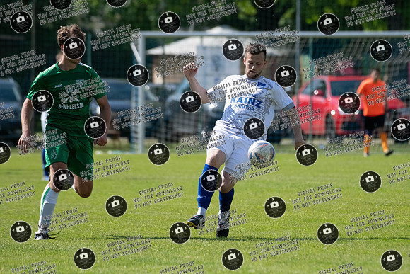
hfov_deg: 4.7
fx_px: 4987
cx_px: 252
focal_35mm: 438
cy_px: 105
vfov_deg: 3.1
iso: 1250
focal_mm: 340
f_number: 5.6
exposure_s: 1/6400
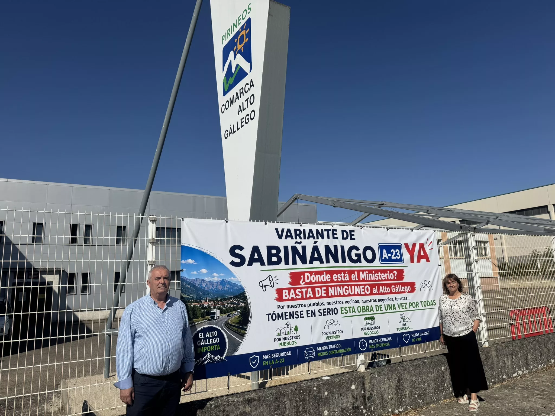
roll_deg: +1.6
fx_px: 385
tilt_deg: +10.3
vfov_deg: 56.8
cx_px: 278
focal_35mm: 24
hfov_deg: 71.6
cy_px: 208
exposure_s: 1/12346
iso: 80
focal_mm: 6.76
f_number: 1.78
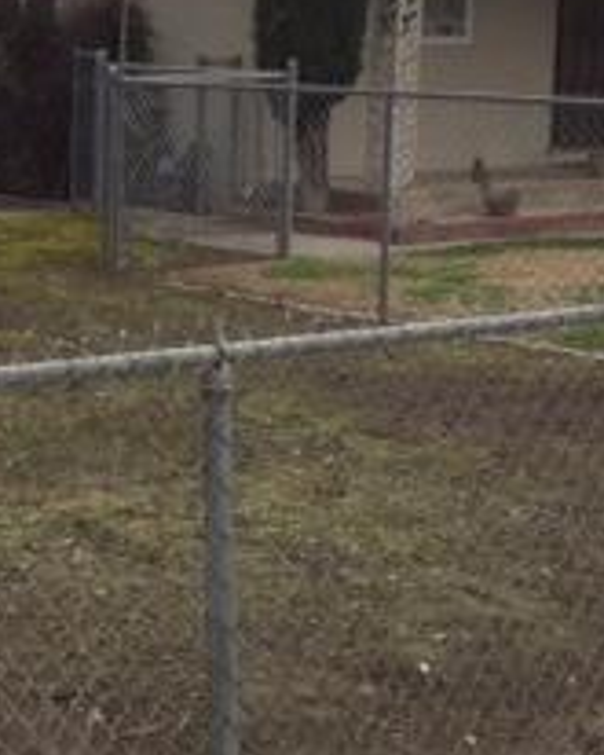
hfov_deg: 16.7
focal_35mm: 88
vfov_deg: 21.6
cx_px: -139
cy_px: 242
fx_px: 1965
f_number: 2.2
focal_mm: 4.15
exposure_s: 1/775
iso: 32
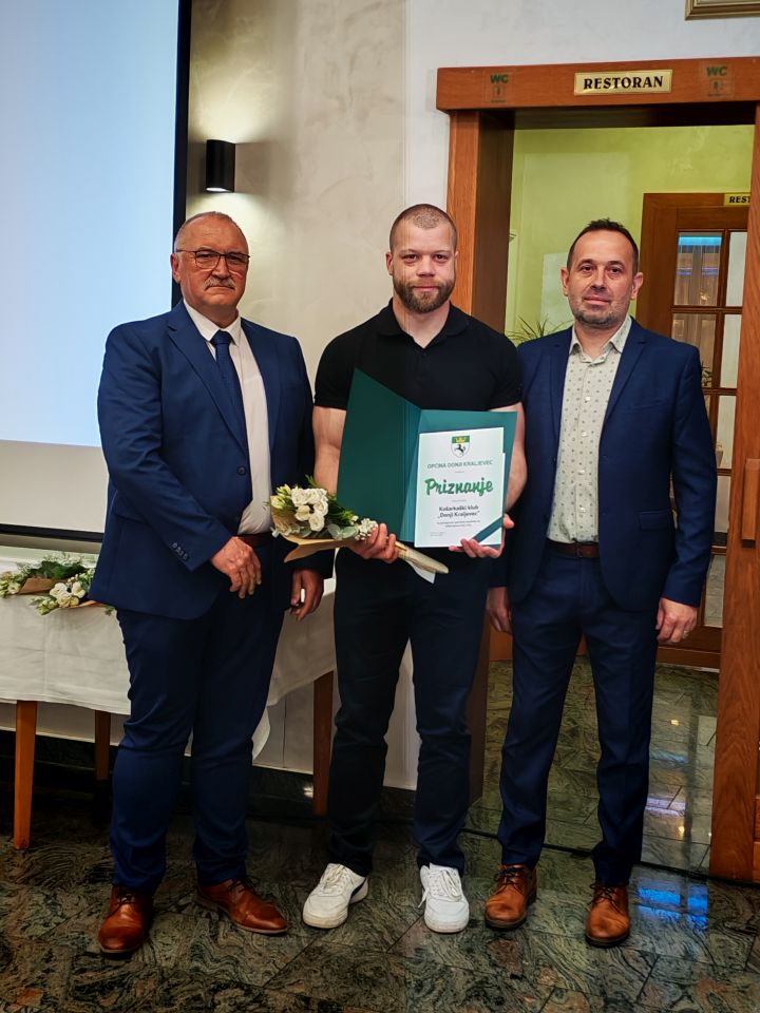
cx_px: 380
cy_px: 506
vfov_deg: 36.8
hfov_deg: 28.0
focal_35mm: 52
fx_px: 1522
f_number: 1.9
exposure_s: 1/100
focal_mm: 6.12
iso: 400
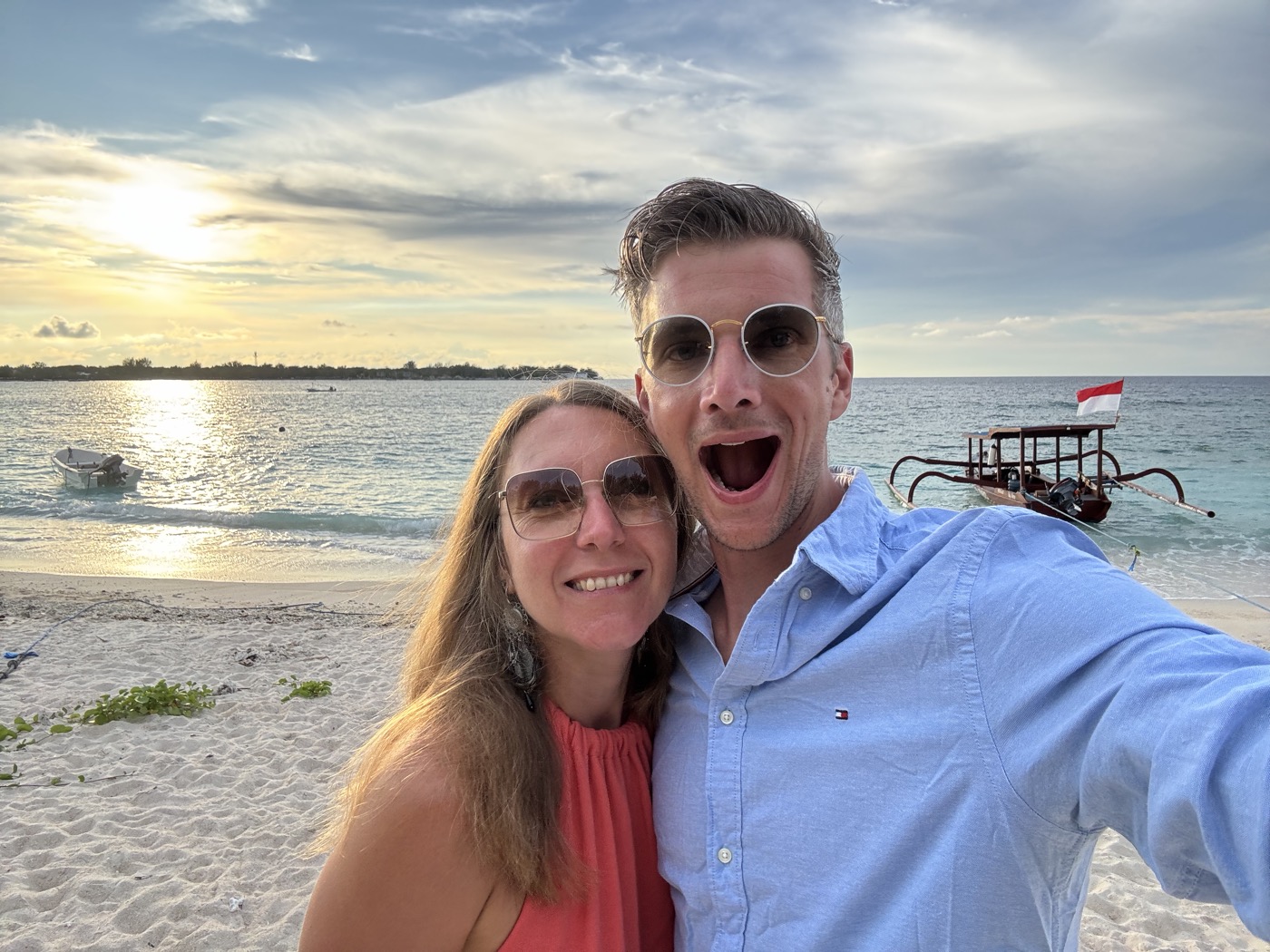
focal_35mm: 23
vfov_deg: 58.9
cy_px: 476
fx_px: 844
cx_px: 635
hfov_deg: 73.9
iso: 25
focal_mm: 2.69
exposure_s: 1/426
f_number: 1.9
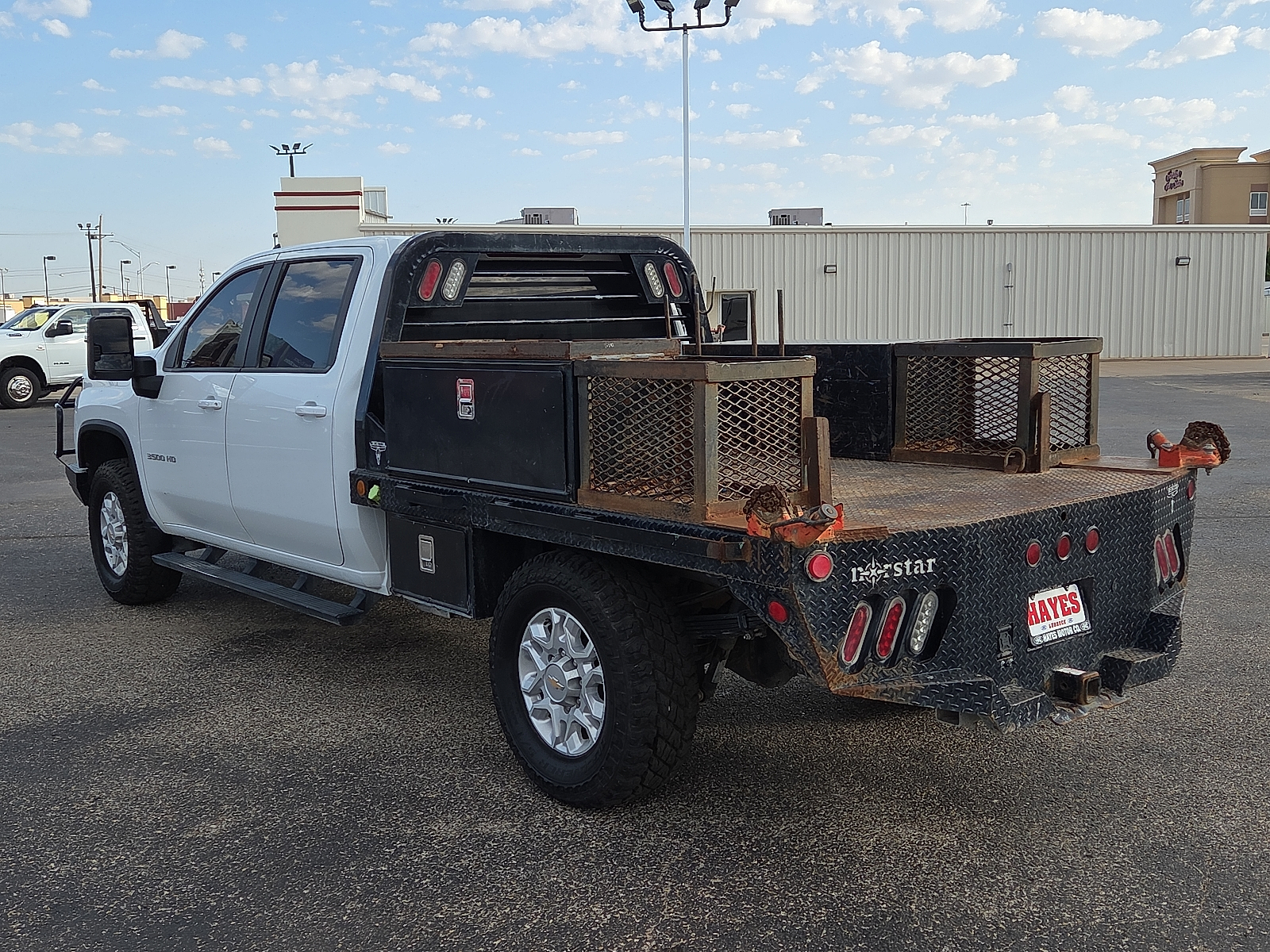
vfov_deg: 40.7
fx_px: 1284
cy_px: 476
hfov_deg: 52.6
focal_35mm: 35
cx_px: 635
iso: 76
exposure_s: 1/3333
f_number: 1.8
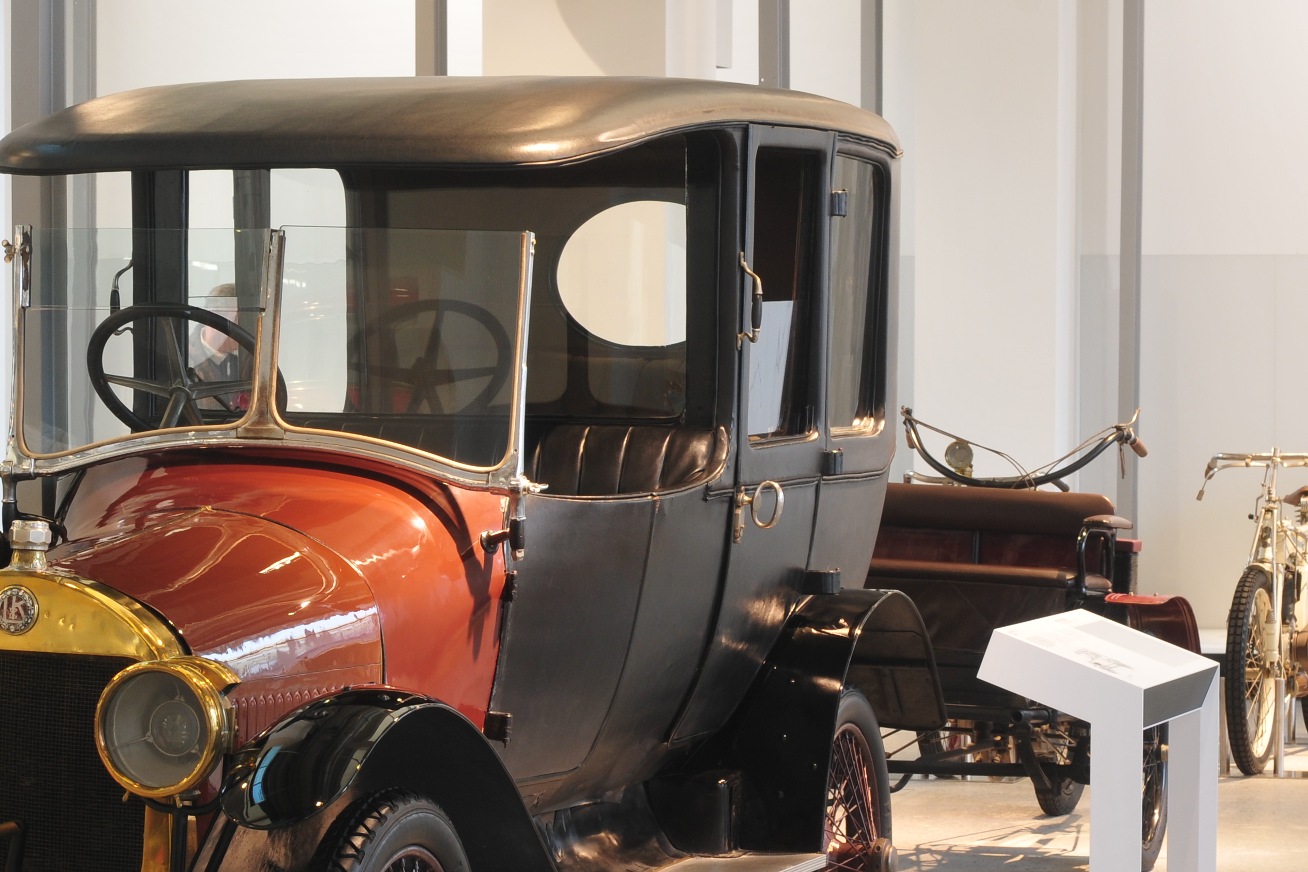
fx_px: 4760
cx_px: 246
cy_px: 593
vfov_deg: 10.5
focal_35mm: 131
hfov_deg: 15.5
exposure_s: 1/3
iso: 200
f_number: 11
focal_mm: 50
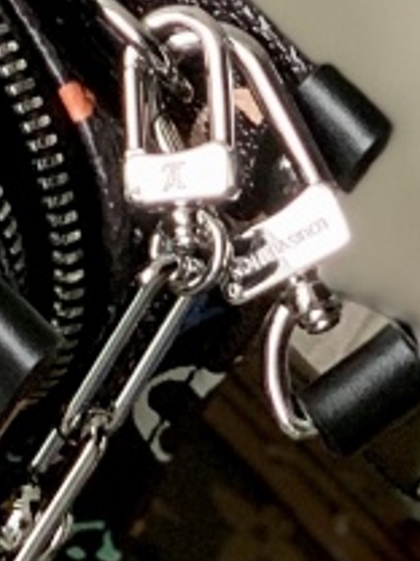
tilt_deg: -45.8
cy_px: -337
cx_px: -767
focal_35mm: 360
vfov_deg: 5.4
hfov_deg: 4.0
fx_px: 5824
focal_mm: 6
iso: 100
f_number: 2.4
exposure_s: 1/122
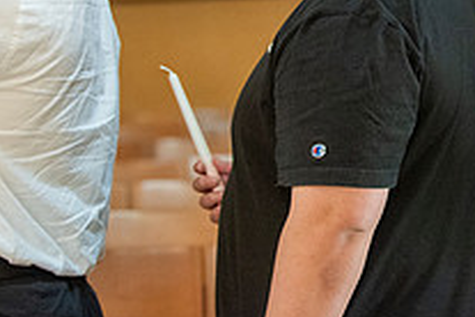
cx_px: 606
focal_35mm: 224
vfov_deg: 6.1
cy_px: -72
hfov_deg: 9.1
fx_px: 2955
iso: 2000
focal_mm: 80
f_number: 2.8
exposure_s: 1/100
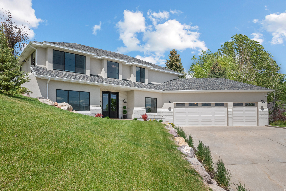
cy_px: 96
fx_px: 191
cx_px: 143
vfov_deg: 53.2
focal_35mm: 24
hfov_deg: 73.7
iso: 800
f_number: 8
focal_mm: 24
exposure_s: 1/1250
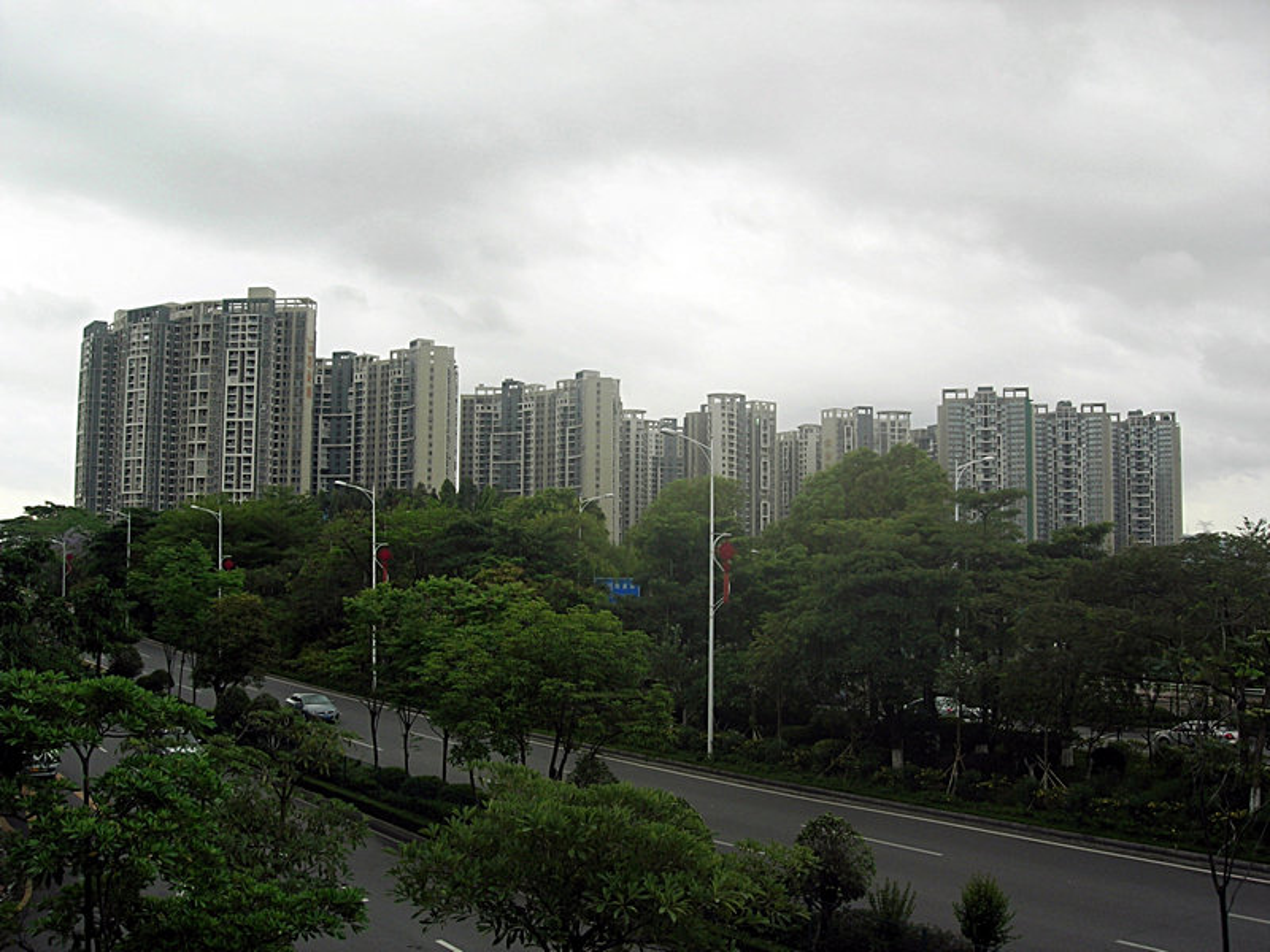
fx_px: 1394
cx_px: 635
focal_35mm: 38
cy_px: 476
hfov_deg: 49.0
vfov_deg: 37.7
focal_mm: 7.8
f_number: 4.8
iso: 64
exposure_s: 1/134
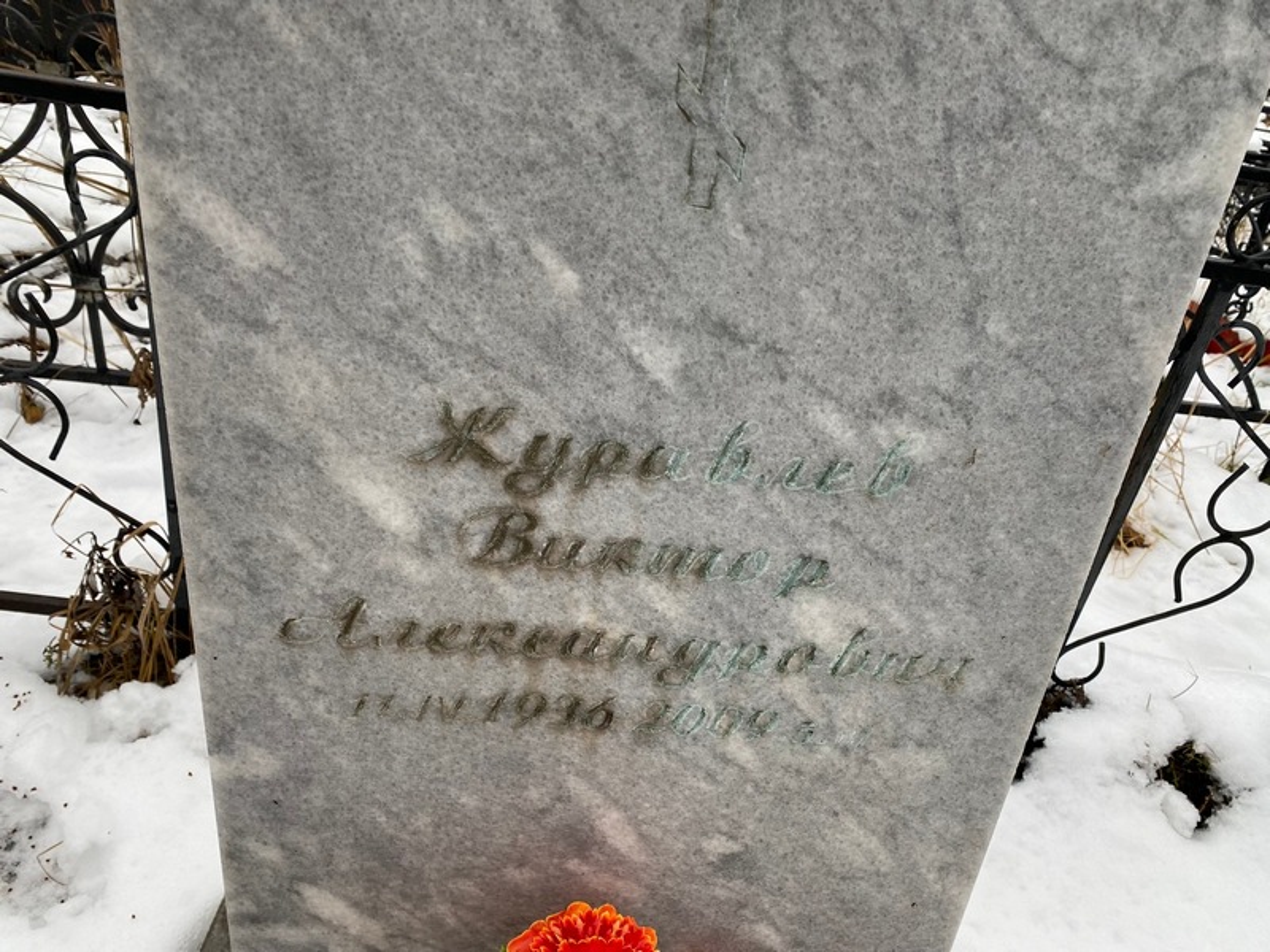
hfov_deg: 67.3
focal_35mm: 26
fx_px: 954
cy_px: 476
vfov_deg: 53.1
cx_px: 635
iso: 32
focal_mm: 4.25
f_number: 1.8
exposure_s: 1/248
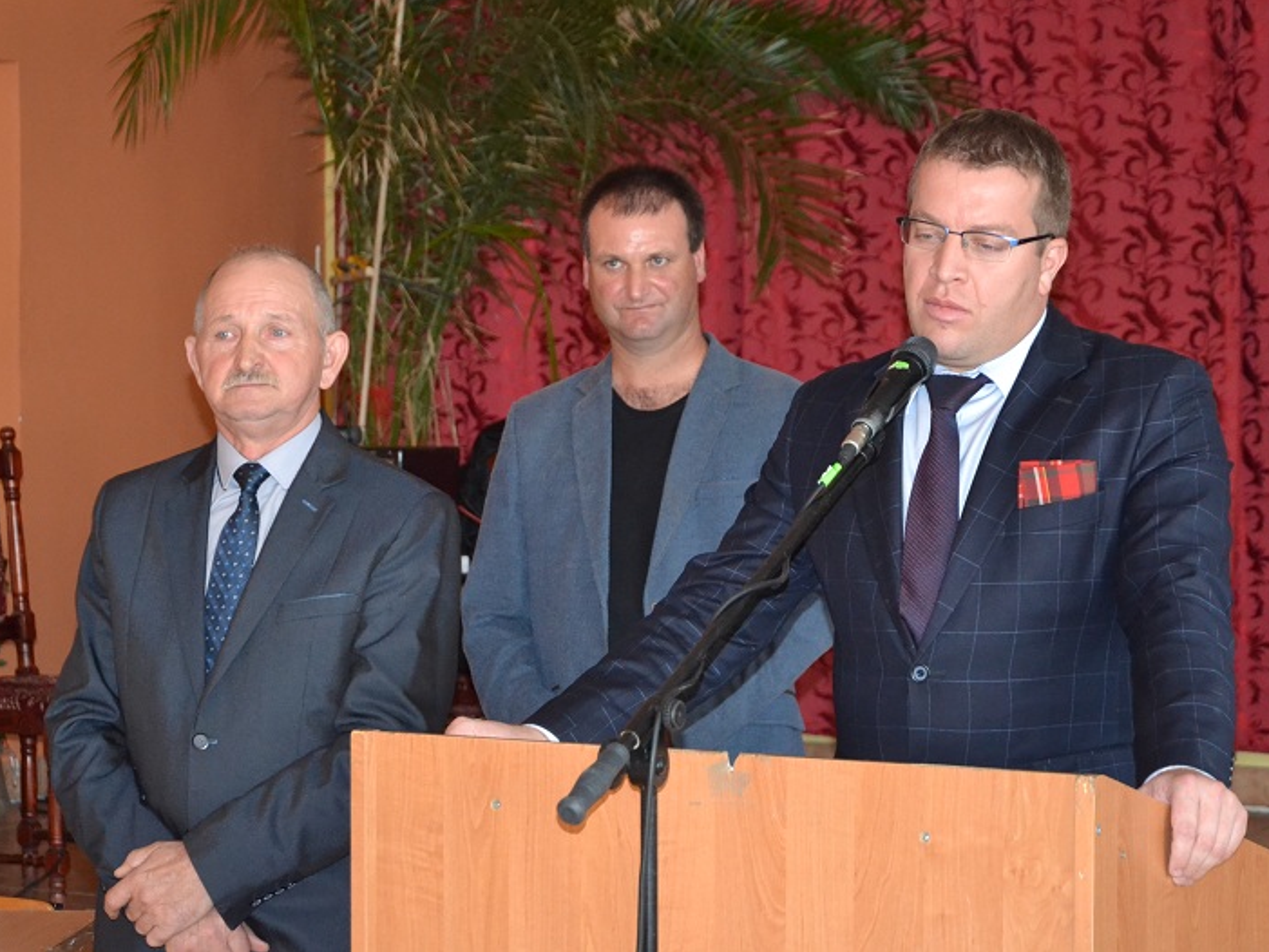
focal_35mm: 102
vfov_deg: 14.5
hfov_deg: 19.3
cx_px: 626
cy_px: 471
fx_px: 3740
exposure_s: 1/60
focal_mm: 62
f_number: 5.3
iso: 3200
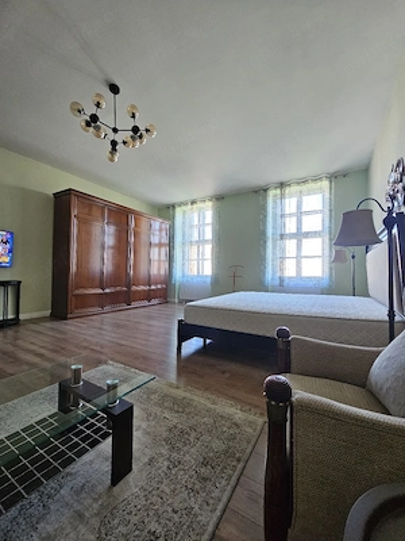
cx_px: 202
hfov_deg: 89.9
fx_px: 203
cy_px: 270
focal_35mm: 13
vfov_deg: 106.2
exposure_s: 1/50.3
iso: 320
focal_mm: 2.2
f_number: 2.2
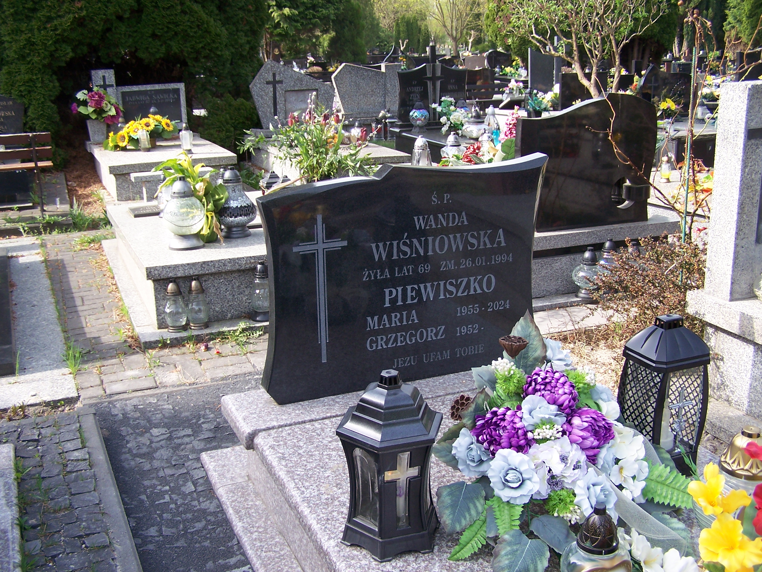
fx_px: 836
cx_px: 381
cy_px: 286
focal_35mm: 38
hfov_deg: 49.0
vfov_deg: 37.7
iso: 80
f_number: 2.8
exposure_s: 1/250
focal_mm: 6.3
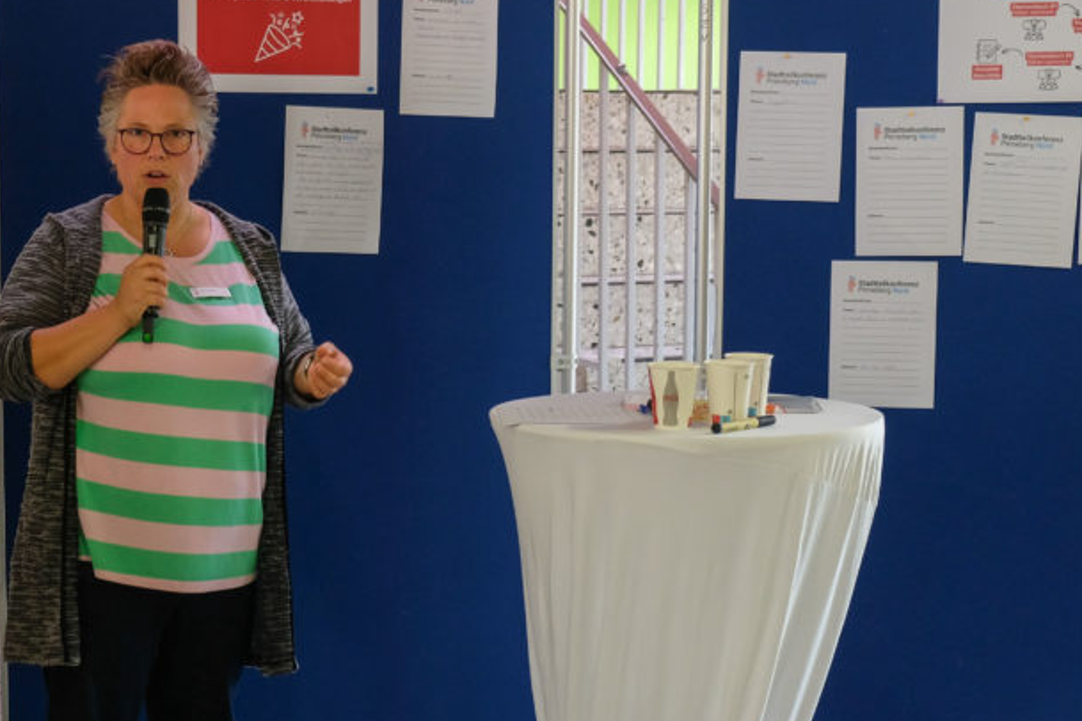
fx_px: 1593
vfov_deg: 25.5
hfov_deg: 37.3
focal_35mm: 53
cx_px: 419
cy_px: 330
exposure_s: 1/60
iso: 1000
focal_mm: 27.7
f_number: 3.2
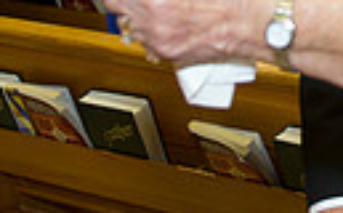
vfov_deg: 9.9
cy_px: -170
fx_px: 1157
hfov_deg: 15.4
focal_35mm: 124
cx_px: 529
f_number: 3.2
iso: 1600
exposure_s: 1/100
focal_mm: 27
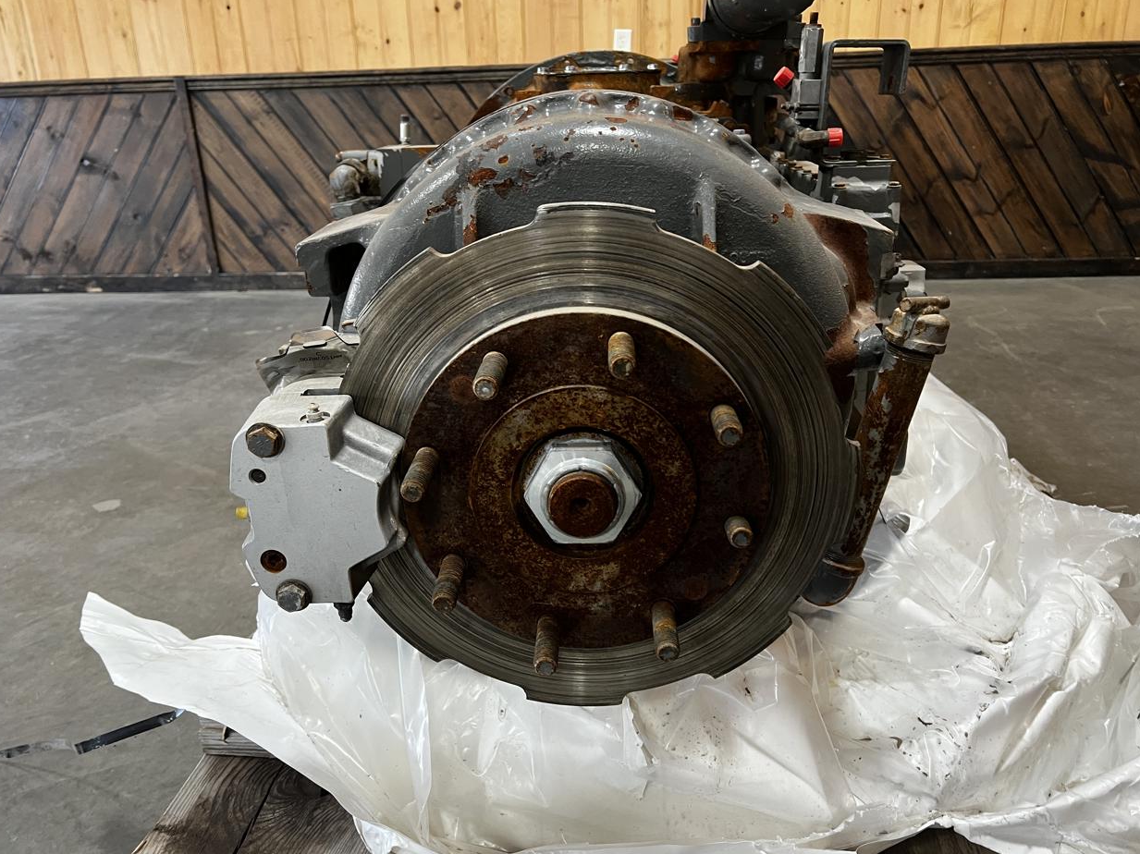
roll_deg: +0.4
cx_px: 567
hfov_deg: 65.3
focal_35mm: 27
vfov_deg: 51.3
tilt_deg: -21.0
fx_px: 889
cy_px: 425
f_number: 1.5
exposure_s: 1/87
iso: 125
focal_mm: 5.7
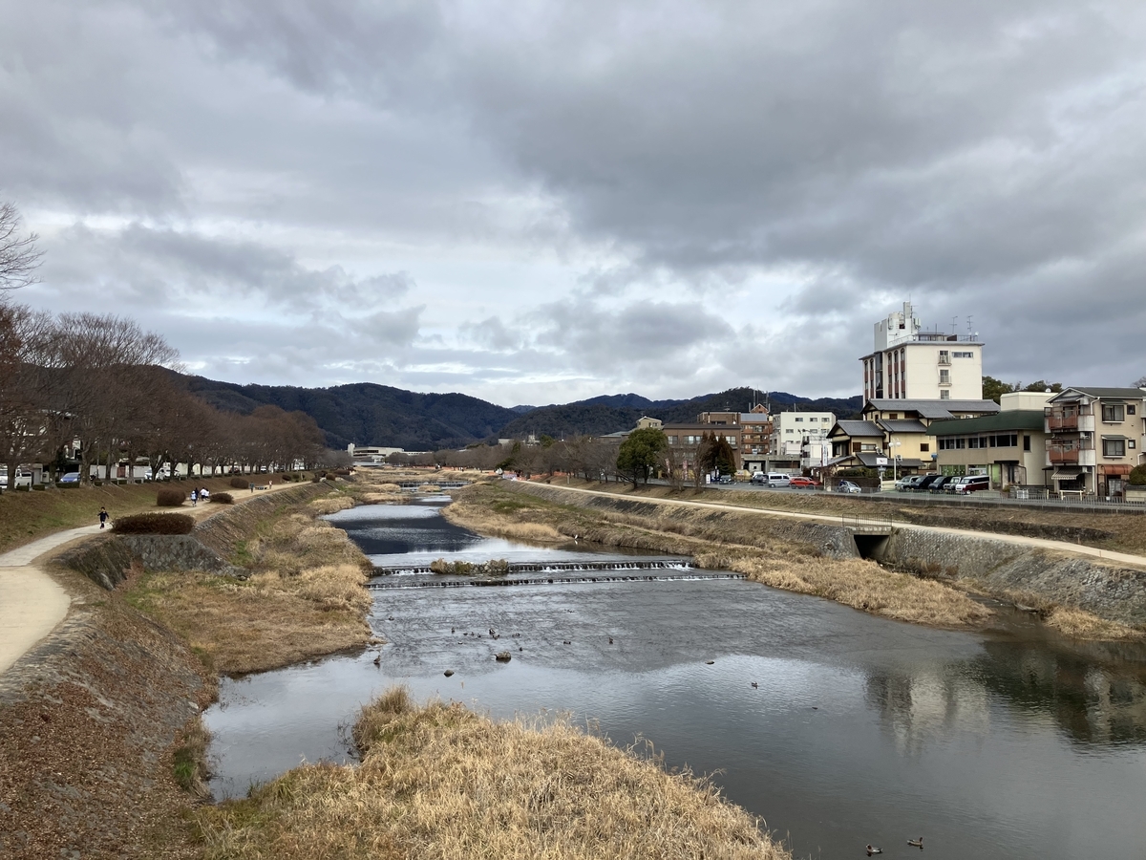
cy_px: 430
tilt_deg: +2.5
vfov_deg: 49.7
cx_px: 573
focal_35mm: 28
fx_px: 927
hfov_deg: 63.4
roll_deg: -1.0
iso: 32
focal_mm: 3.99
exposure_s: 1/1350
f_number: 1.8
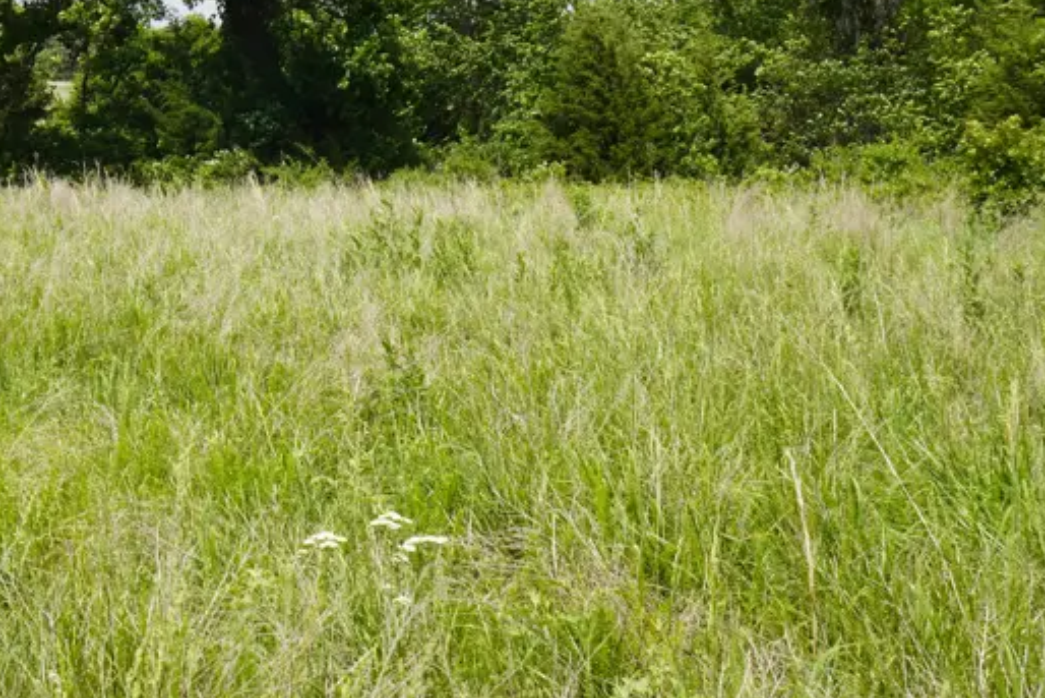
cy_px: 165
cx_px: 224
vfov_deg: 23.9
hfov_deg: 34.6
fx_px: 1626
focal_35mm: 56
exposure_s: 1/125
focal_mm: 16
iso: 100
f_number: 9
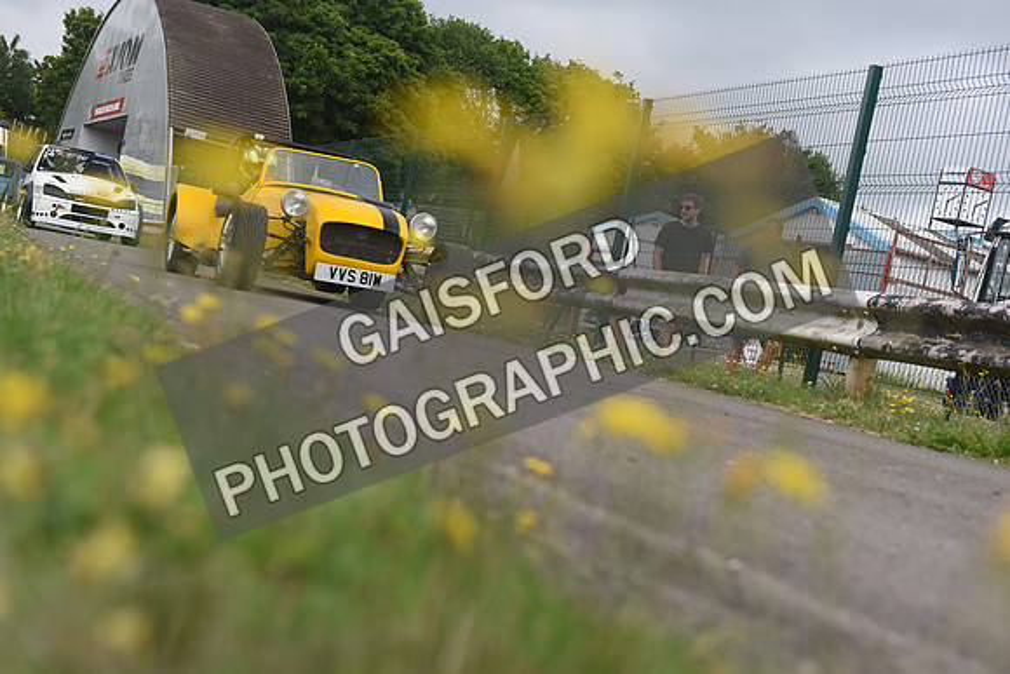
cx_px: 505
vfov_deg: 22.6
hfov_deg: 33.4
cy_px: 337
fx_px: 1684
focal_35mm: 60
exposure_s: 1/1000
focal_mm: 60
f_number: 5.6
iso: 800
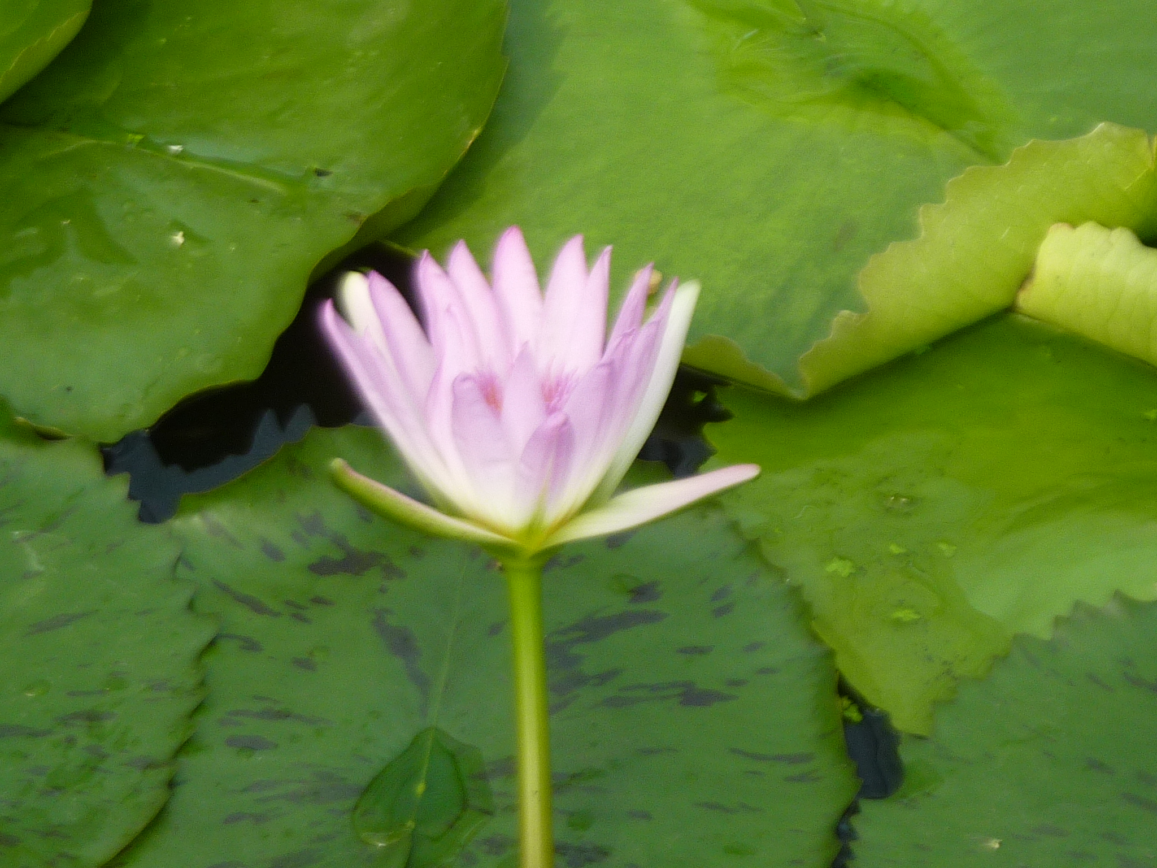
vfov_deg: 7.4
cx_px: 578
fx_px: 6685
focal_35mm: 200
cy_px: 434
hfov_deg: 9.9
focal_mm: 18.2
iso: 100
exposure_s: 1/50
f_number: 4.4
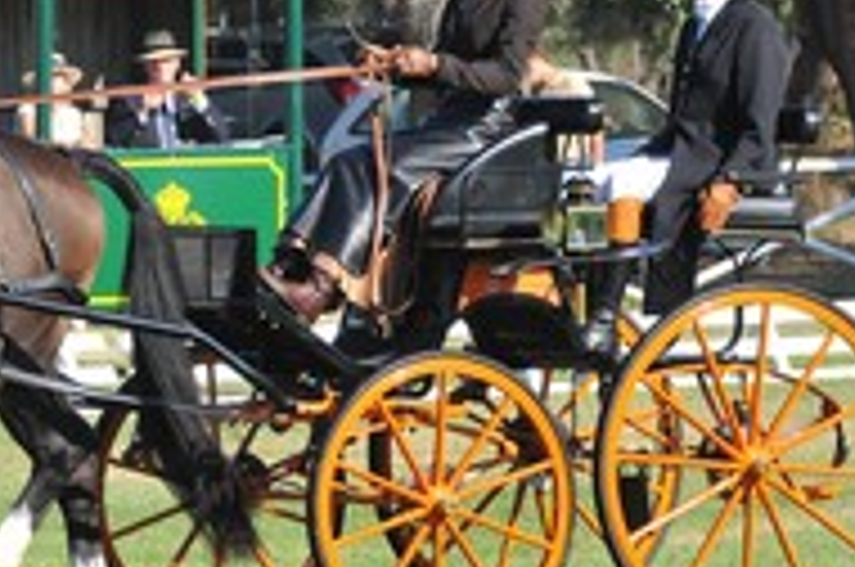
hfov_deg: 4.7
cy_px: 146
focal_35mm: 443
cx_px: 135
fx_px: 10508
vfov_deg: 3.1
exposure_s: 1/800
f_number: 5.6
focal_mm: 125
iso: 400
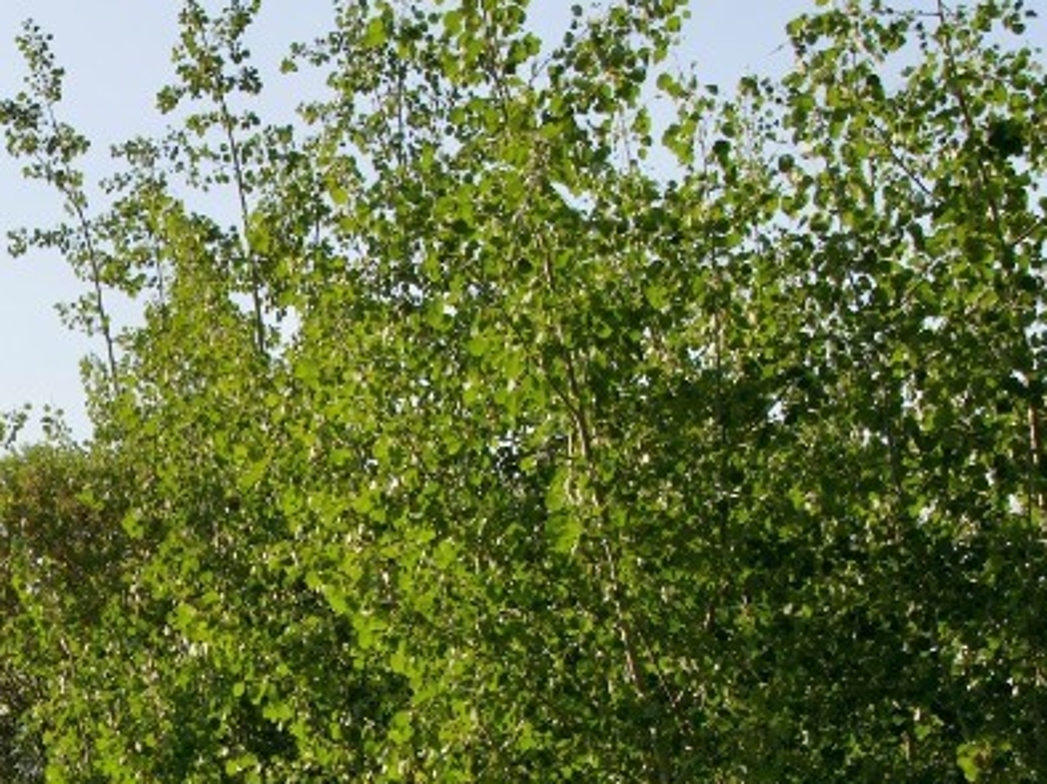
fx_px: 4081
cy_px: 829
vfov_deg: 10.9
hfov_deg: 14.3
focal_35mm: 135
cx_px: -136
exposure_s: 1/500
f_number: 11
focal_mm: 32
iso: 360
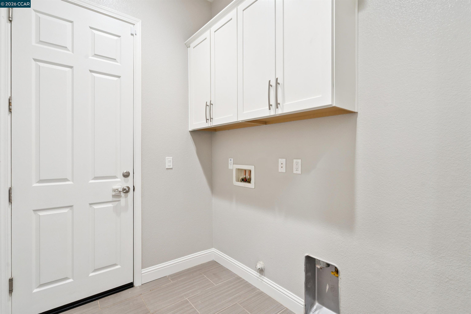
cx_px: 236
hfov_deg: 96.7
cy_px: 157
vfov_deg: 73.7
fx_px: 209
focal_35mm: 16
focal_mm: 16
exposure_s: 1/4
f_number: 8
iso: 100
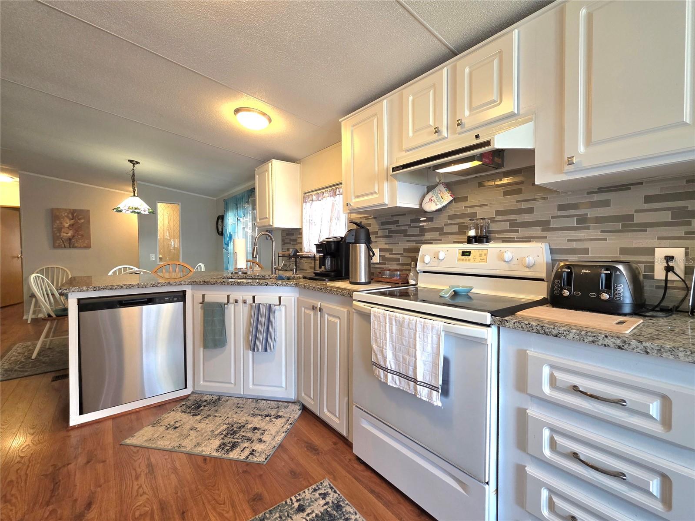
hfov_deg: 106.2
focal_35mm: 13
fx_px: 261
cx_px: 348
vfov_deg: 89.9
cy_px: 260
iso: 250
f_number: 1.9
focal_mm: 2.2
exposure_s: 1/120
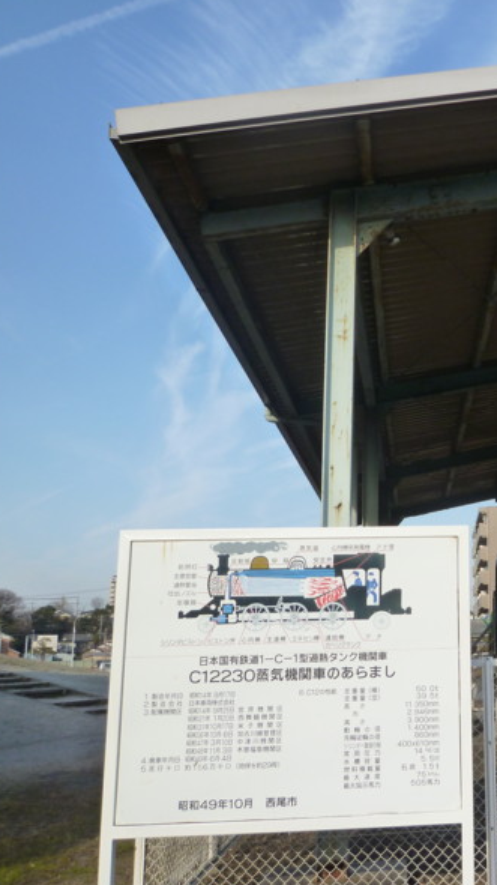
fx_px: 867
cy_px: 443
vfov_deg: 54.0
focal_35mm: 37
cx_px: 554
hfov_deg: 28.8
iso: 125
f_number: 4
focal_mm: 4.5
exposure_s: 1/400
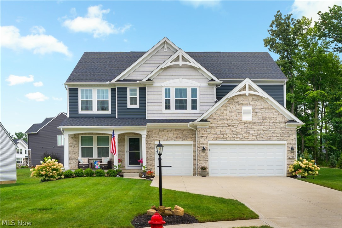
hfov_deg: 49.6
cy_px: 114
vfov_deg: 34.2
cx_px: 171
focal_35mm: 39
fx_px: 370
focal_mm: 26
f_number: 8
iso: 400
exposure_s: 1/40
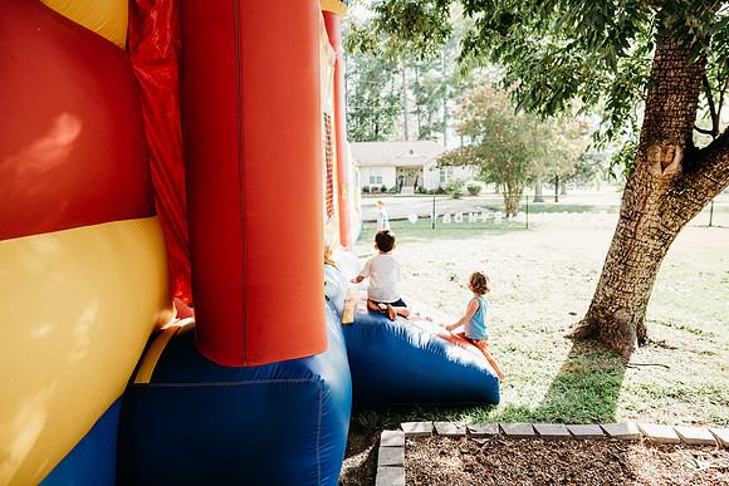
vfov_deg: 53.2
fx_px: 486
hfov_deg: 73.7
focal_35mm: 24
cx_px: 364
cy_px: 243
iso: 400
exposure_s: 1/400
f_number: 3.5
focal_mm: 24
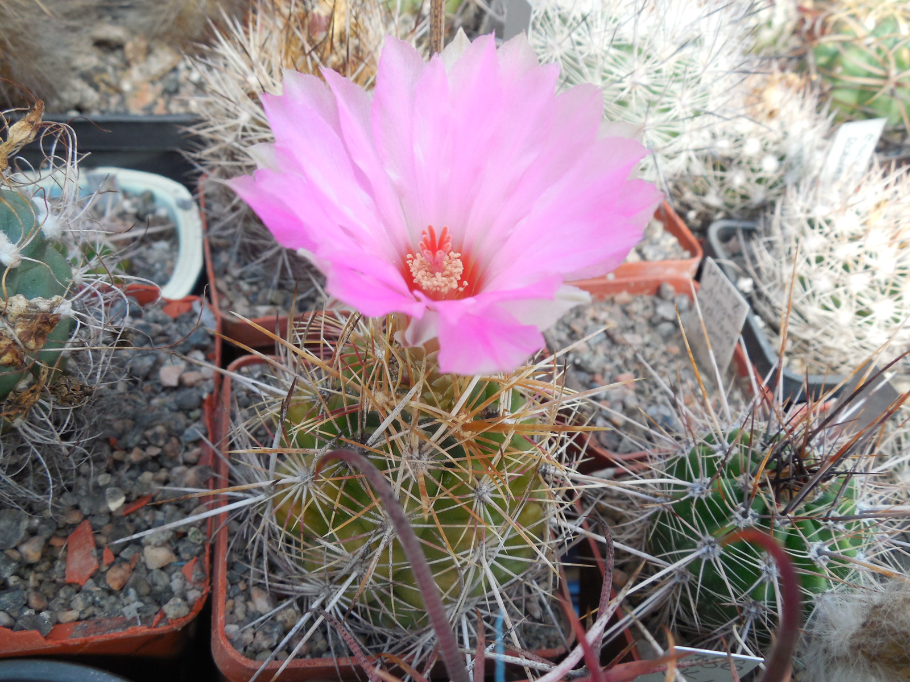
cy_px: 341
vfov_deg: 45.4
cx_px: 455
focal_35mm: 31
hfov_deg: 58.4
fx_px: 815
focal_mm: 5.6
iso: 125
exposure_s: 1/160
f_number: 3.6
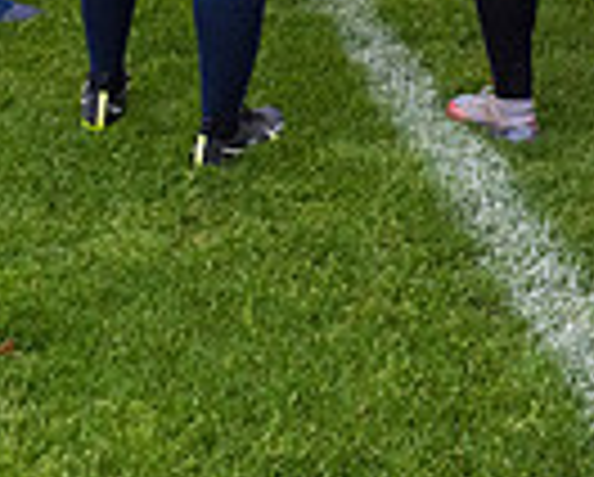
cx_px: 490
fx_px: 1954
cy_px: -317
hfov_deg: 17.1
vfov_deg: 12.9
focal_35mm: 111
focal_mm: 27
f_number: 7.1
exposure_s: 1/640
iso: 1600
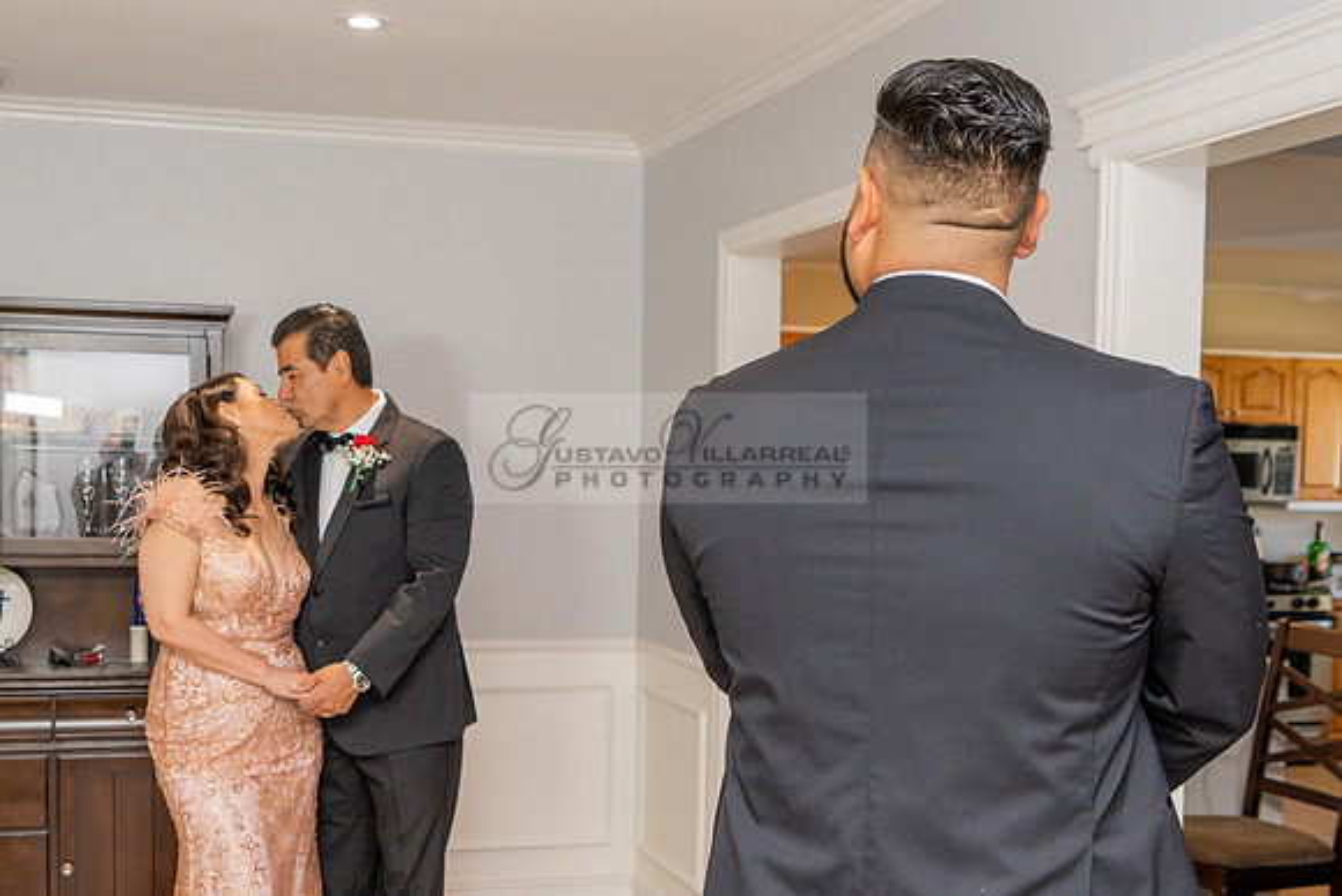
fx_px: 1637
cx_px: 605
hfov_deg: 44.5
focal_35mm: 44
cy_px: 592
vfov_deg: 30.4
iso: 640
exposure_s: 1/160
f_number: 4
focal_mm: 25
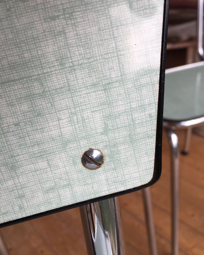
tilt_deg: -29.6
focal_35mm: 31
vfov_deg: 57.1
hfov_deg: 47.1
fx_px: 234
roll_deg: +6.9
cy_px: 119
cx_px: 102
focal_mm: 4.15
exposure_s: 1/210
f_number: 2.2
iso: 32
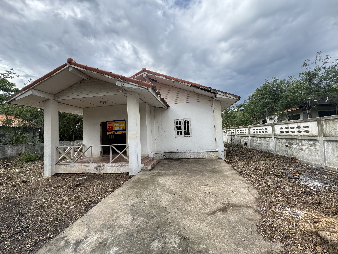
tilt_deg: +4.7
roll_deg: +2.6
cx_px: 169
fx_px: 137
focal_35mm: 14
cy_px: 127
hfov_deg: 102.1
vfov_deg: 85.7
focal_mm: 2.22
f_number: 2.2
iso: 50
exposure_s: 1/1110
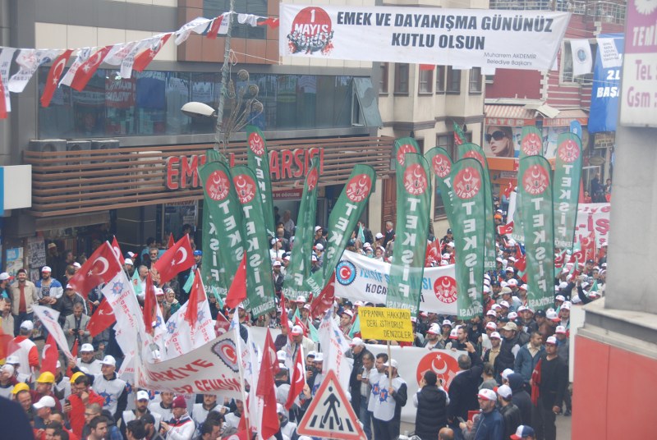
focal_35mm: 78
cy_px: 220
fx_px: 1426
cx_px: 328
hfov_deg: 26.0
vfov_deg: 17.6
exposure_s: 1/125
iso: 200
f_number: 5.6
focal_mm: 52
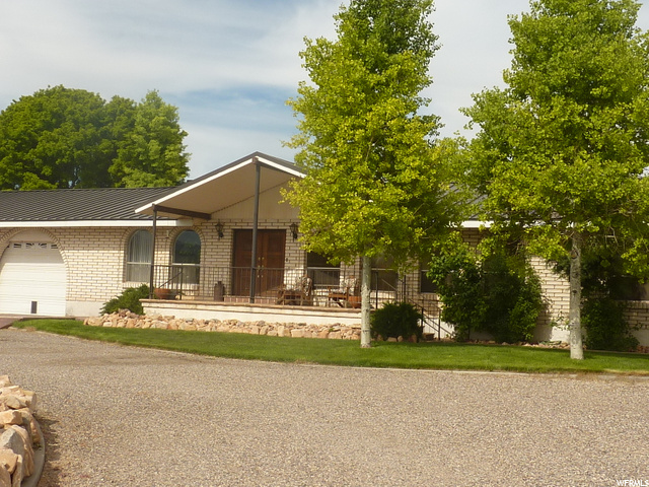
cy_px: 244
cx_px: 324
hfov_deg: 37.5
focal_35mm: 51
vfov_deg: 28.6
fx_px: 956
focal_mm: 4.7
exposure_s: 1/640
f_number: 5
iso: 80
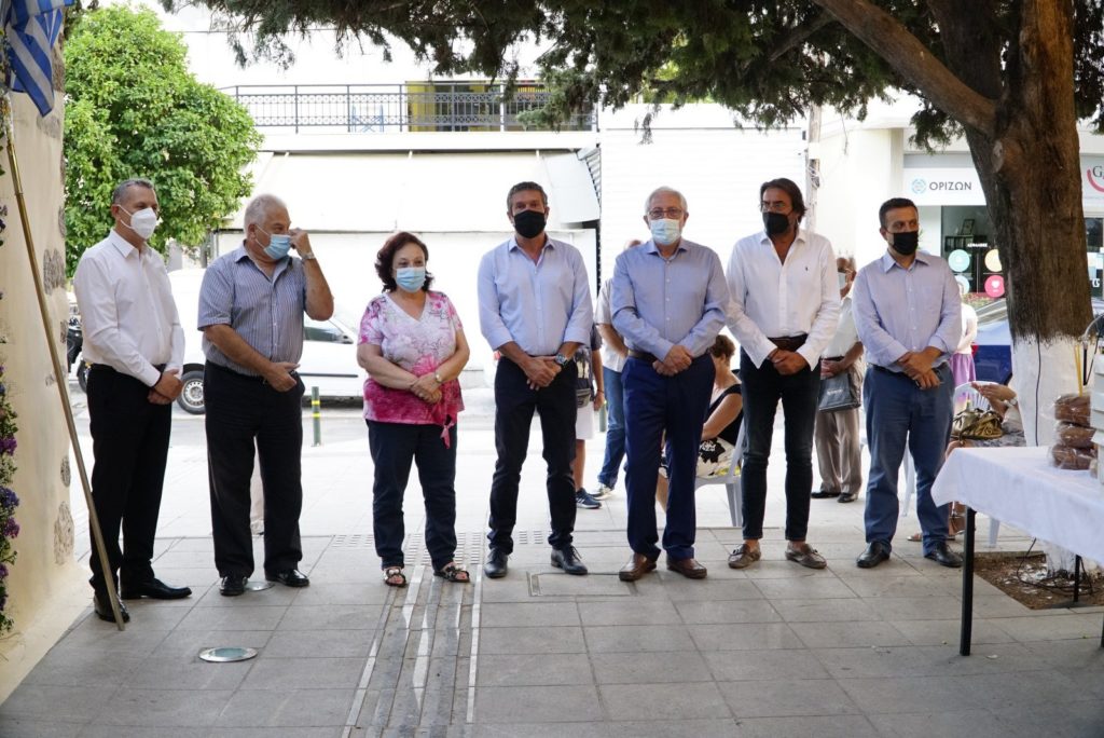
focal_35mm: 39
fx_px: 1197
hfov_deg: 49.5
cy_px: 369
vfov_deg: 34.3
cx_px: 552
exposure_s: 1/80
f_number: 4.5
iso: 1600
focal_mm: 26
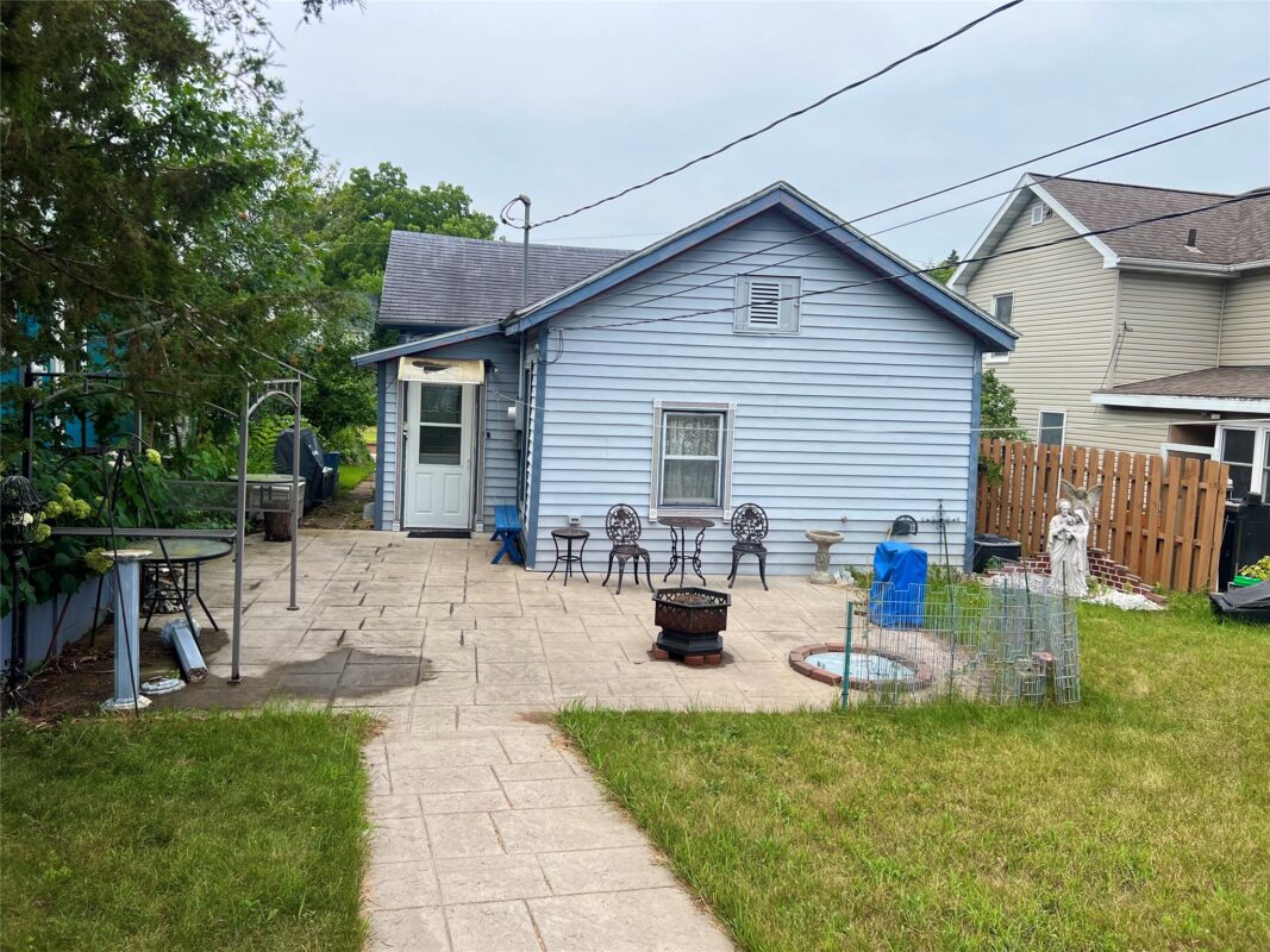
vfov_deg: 53.1
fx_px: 954
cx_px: 635
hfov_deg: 67.3
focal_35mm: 26
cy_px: 476
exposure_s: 1/2841
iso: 50
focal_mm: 5.7
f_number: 1.5
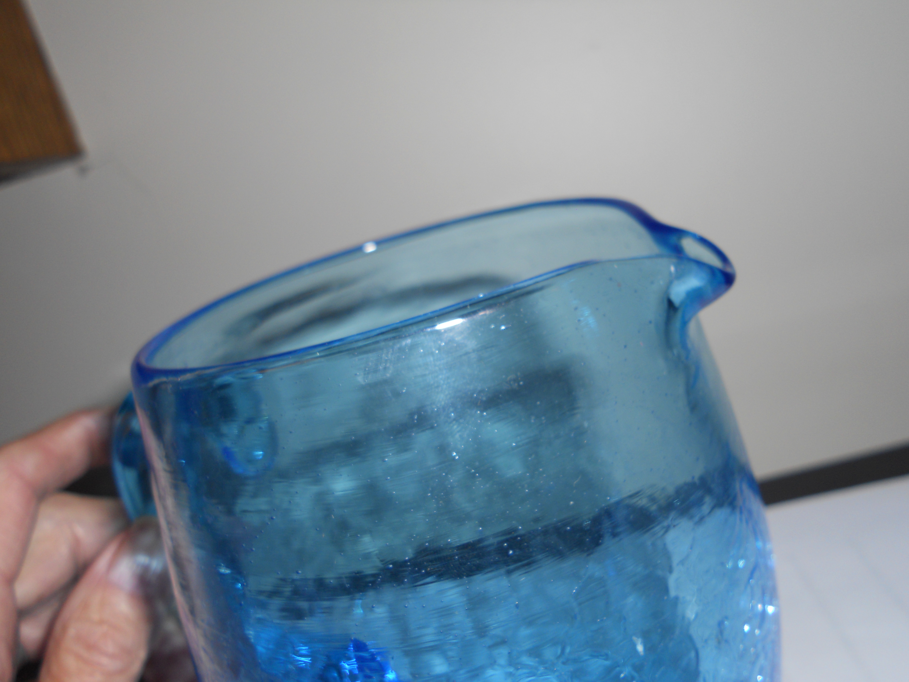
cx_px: 454
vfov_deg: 44.2
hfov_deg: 56.8
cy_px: 341
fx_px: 840
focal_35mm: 32
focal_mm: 5.8
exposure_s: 1/25
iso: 80
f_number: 8.8
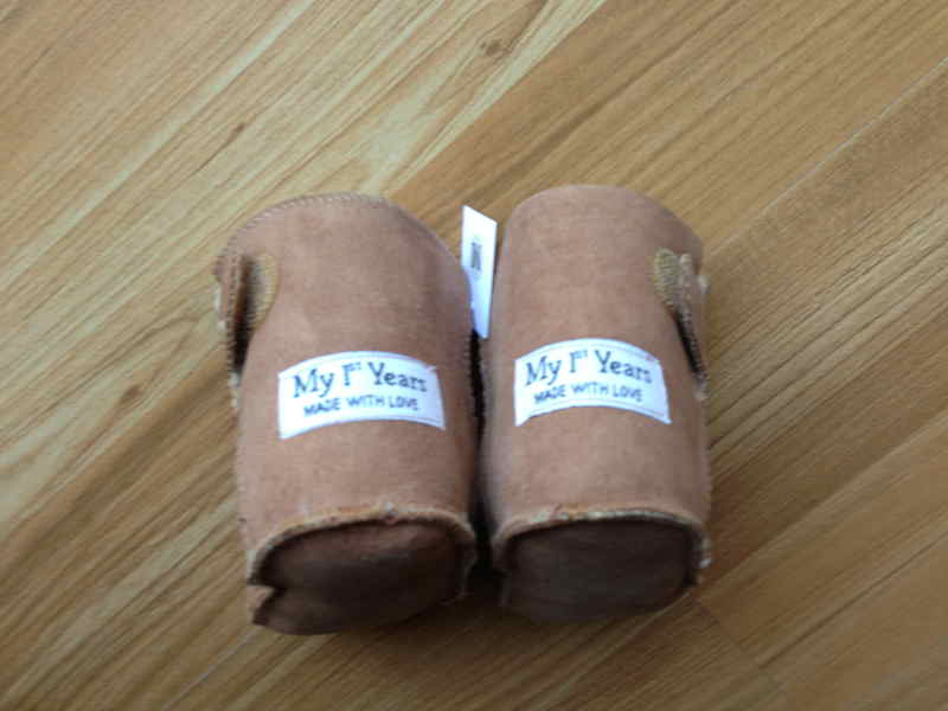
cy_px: 356
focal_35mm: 33
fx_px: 904
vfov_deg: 42.9
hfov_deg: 55.4
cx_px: 474
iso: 50
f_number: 2.4
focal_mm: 4.13
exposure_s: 1/24
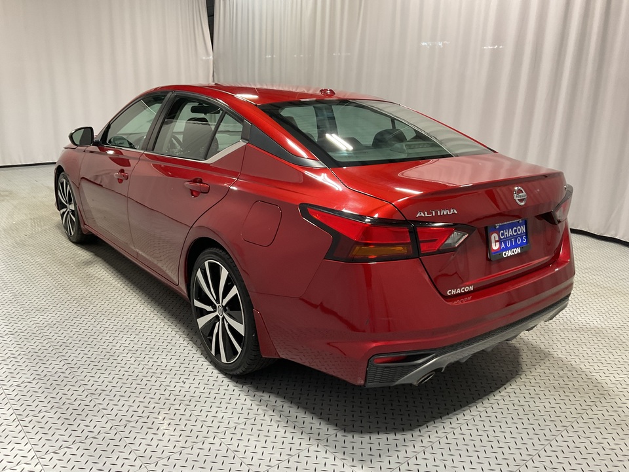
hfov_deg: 61.7
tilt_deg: -14.7
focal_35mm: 29
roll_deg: -2.6
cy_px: 236
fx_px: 527
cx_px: 314
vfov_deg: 48.2
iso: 100
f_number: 1.8
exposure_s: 1/60
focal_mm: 3
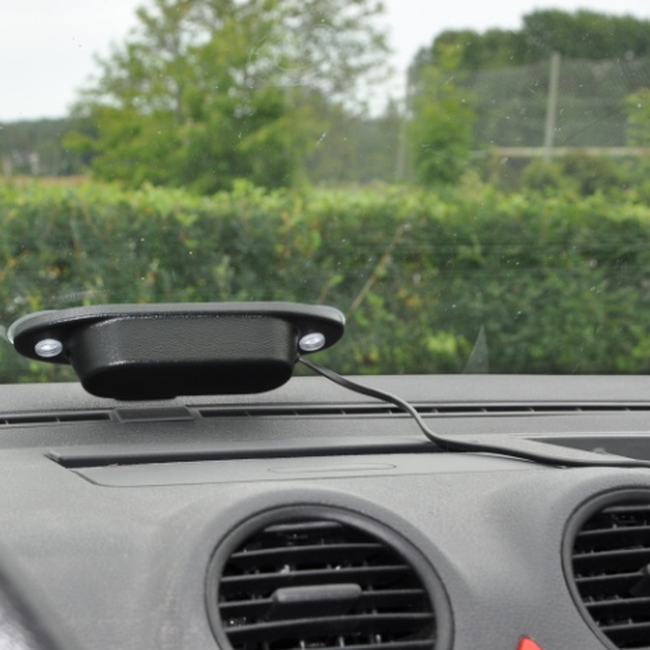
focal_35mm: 76
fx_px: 1615
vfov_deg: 22.7
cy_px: 375
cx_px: 187
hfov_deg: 22.6
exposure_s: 1/200
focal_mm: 28
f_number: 6.3
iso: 200
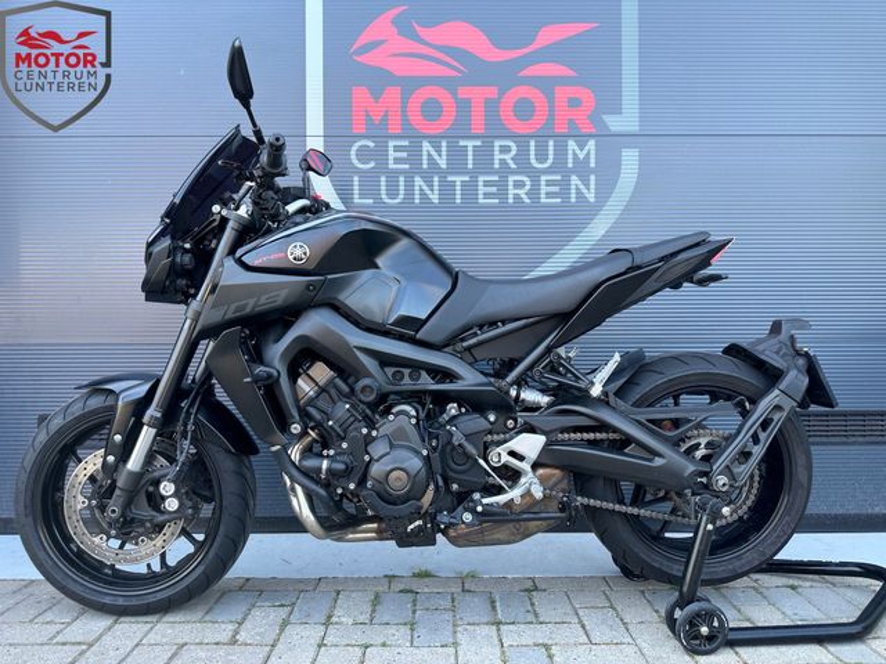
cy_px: 332
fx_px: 614
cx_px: 443
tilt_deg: +0.3
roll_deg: +0.3
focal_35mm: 24
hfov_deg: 71.6
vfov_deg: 56.8
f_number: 1.78
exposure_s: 1/121
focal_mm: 6.86
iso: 64
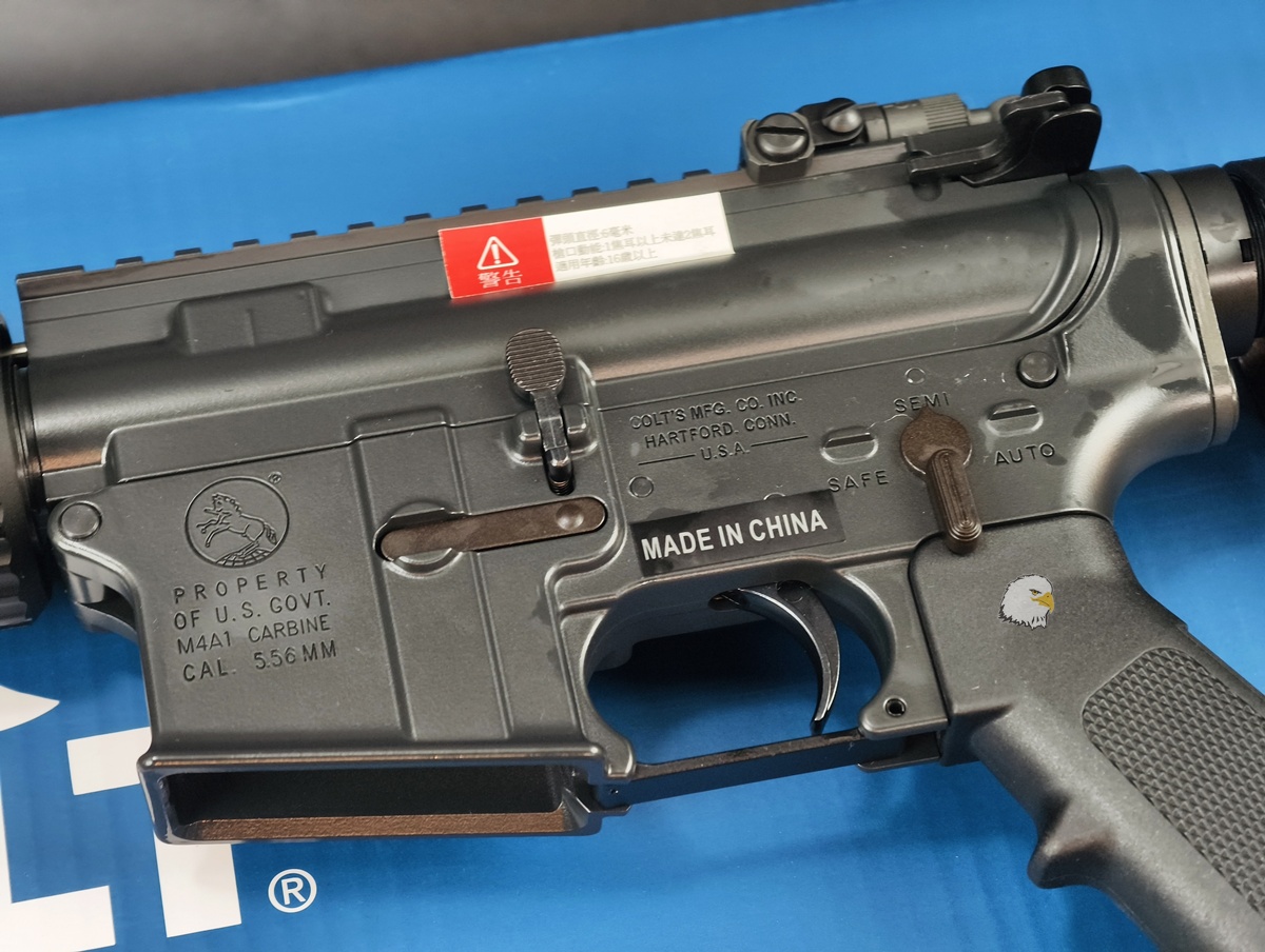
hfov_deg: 23.0
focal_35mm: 85
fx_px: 3111
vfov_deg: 17.4
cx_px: 632
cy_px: 476
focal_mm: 22.48
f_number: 2.67
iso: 701
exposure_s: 1/15
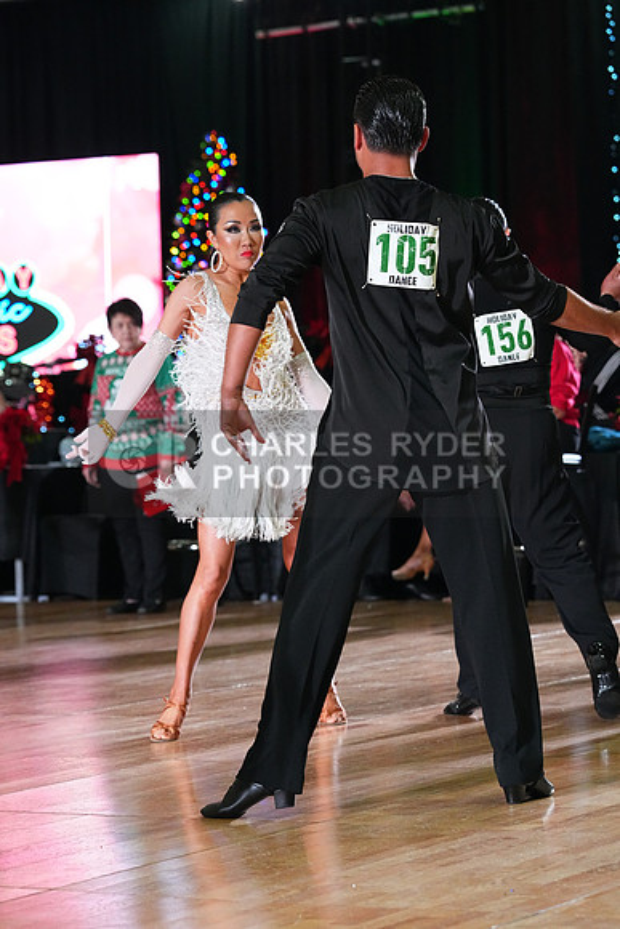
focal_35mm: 123
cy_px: 464
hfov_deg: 11.2
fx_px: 3175
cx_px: 310
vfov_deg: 16.6
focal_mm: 123
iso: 8000
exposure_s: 1/400
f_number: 5
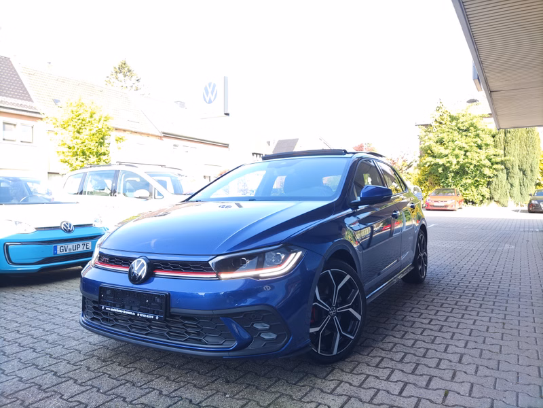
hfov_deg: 69.4
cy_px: 204
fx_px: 392
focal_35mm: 25
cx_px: 272
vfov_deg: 54.9
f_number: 1.79
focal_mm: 4.71
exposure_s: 1/126
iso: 50
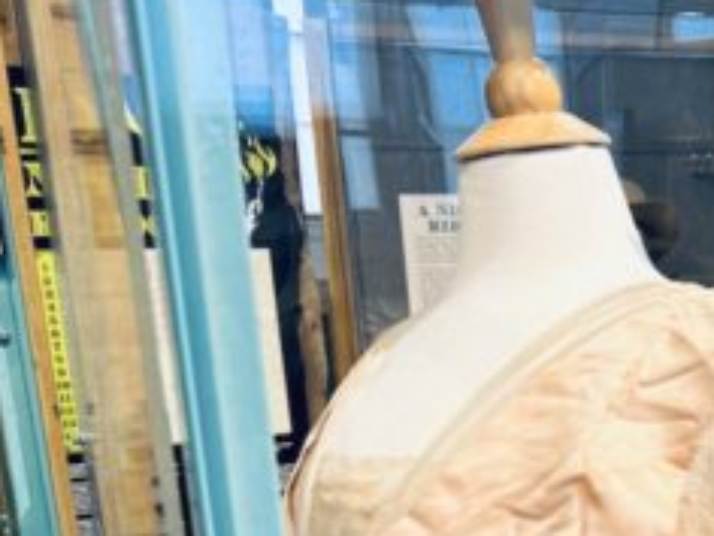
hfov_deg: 28.7
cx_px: 784
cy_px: 597
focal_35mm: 61
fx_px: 1258
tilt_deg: -13.8
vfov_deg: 22.6
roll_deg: +1.4
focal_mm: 6.76
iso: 160
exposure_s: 1/60
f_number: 1.78
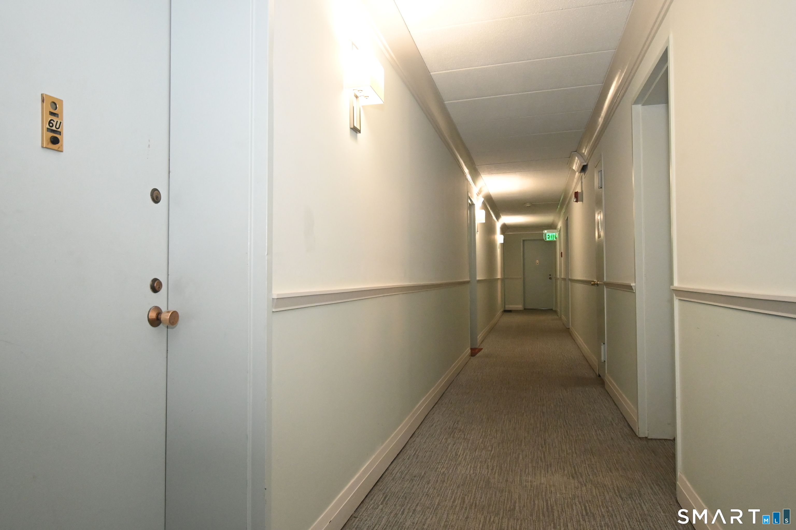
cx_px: 398
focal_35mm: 22
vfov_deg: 57.2
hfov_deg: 78.6
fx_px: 486
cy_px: 265
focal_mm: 15
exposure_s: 1/60
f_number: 5
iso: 4000
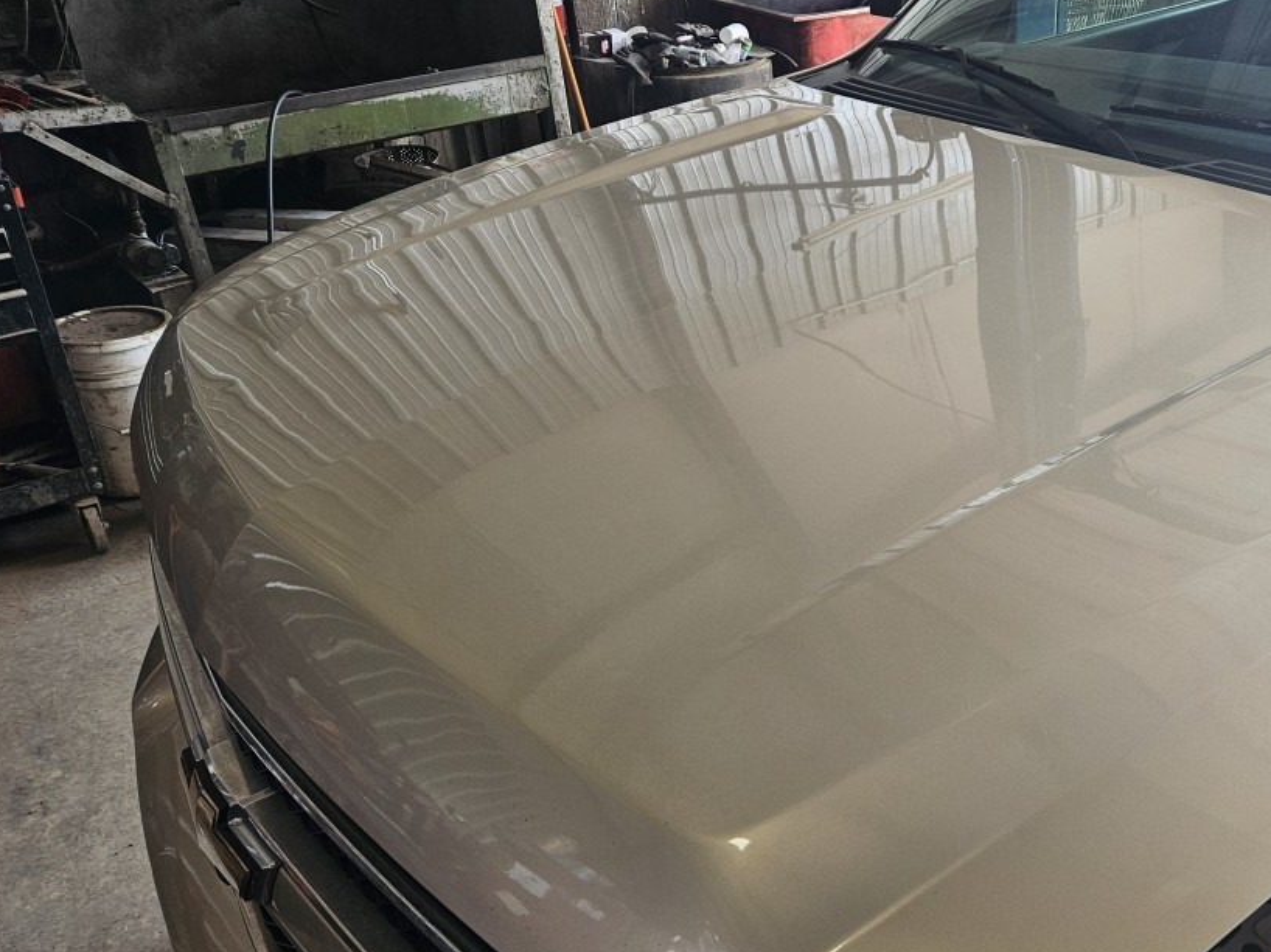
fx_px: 1321
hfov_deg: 50.1
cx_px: 886
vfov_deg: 39.6
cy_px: 461
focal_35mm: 36
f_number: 1.8
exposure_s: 1/120
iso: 50
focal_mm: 5.4
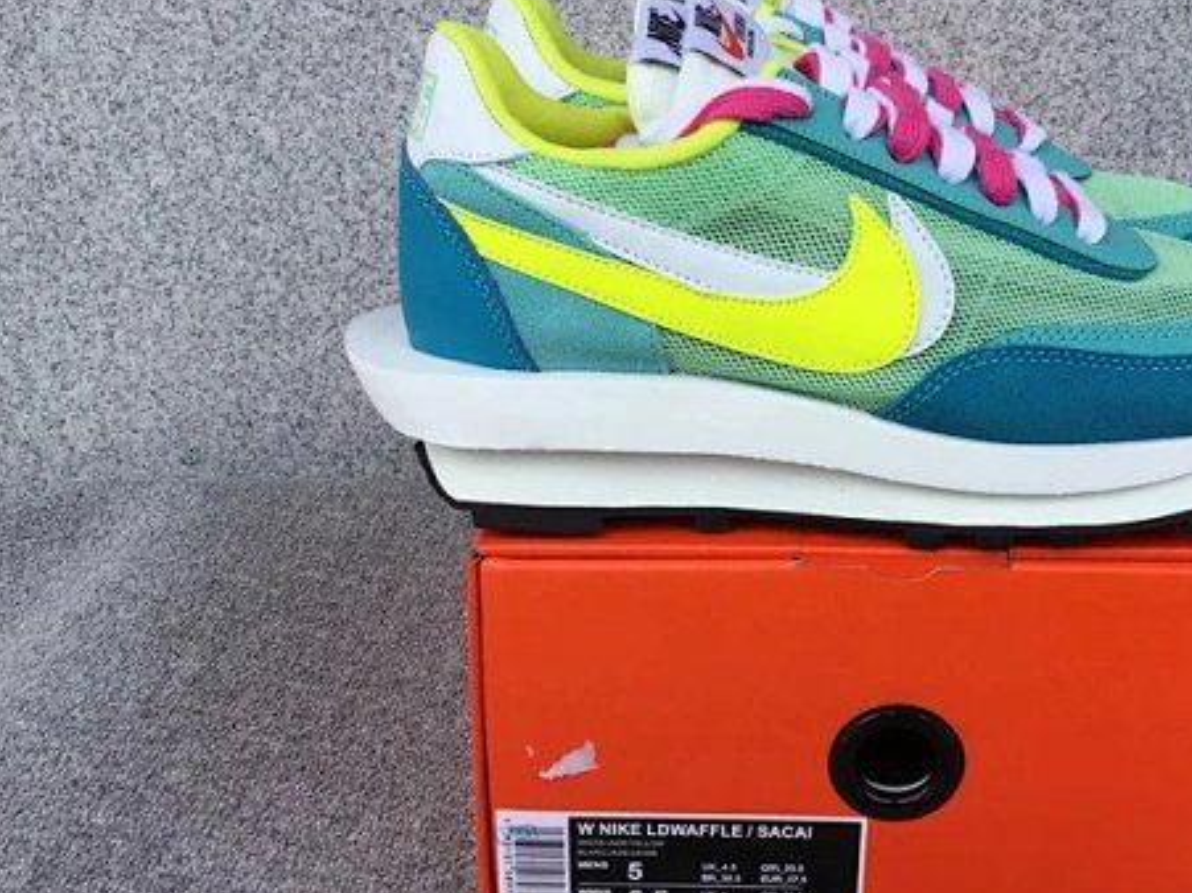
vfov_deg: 32.7
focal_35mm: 44
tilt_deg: -18.3
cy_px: 338
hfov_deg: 42.4
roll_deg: -0.5
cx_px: 796
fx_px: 1515
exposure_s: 1/595
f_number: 2.4
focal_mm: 3.3
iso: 25
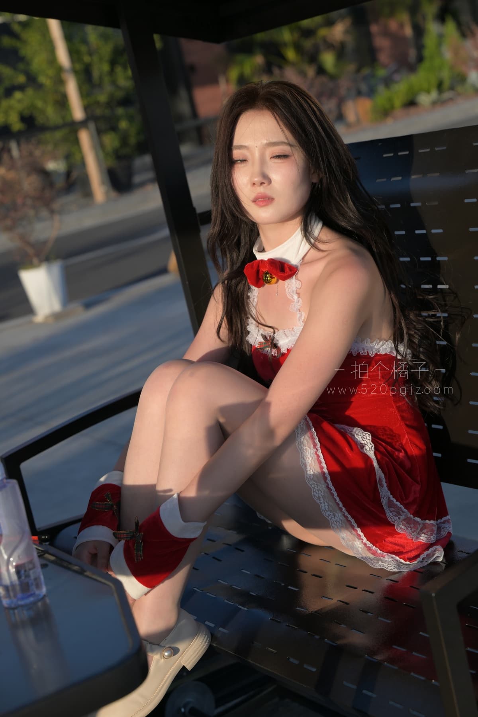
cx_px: 239
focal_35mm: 72
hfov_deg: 18.9
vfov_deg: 28.1
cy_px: 358
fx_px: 1434
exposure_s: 1/800
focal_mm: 72
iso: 180
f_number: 5
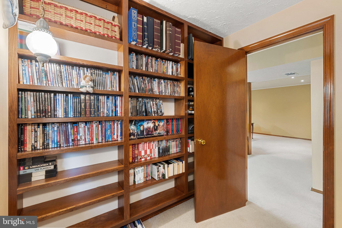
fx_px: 142
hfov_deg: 100.4
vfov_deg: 77.3
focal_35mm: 15
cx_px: 171
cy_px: 114
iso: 800
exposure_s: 2
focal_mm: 10
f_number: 8
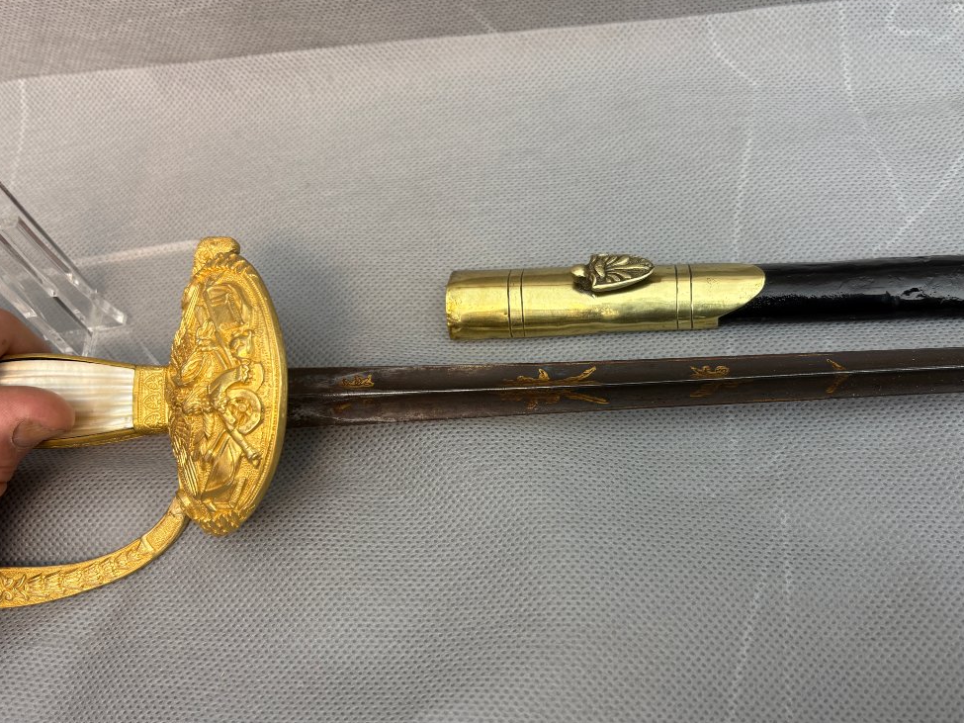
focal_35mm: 32
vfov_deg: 44.1
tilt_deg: -55.2
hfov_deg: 56.8
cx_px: 508
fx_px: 891
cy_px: 404
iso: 80
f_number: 1.6
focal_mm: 5.96
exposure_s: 1/50
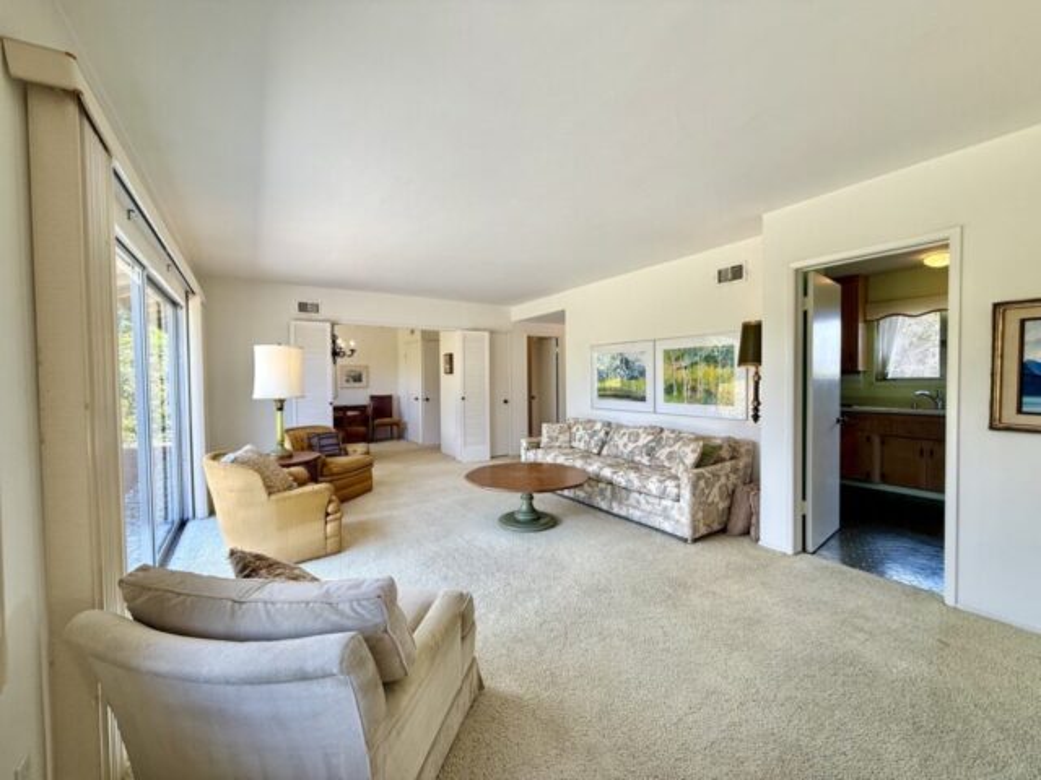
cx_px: 520
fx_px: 421
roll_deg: +0.7
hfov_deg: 102.1
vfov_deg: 85.7
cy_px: 390
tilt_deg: -1.1
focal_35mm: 14
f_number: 2.2
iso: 50
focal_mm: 2.22
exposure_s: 1/120
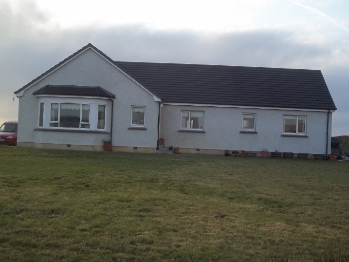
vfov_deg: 30.9
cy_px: 131
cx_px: 174
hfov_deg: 40.4
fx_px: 474
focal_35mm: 47
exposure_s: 1/160
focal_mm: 8.3
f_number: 4.58
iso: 64
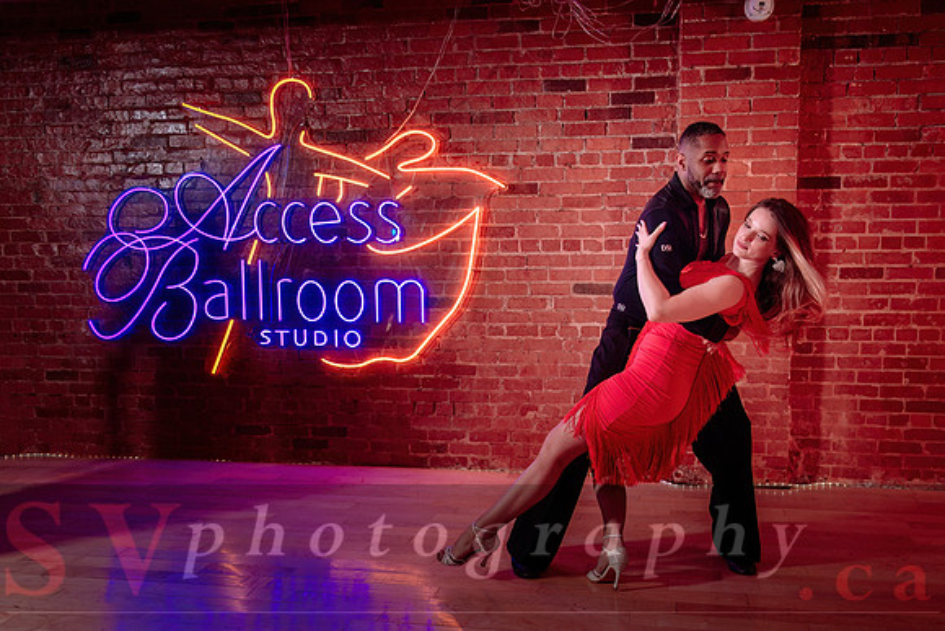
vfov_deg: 38.4
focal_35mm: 34
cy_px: 343
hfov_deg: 55.0
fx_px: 904
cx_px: 545
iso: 640
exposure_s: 1/100
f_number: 2.8
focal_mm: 29
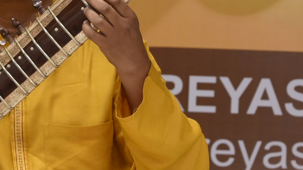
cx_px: 84
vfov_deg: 3.0
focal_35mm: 406
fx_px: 3262
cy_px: 94
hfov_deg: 5.3
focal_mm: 70
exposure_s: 1/125
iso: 1000
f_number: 4
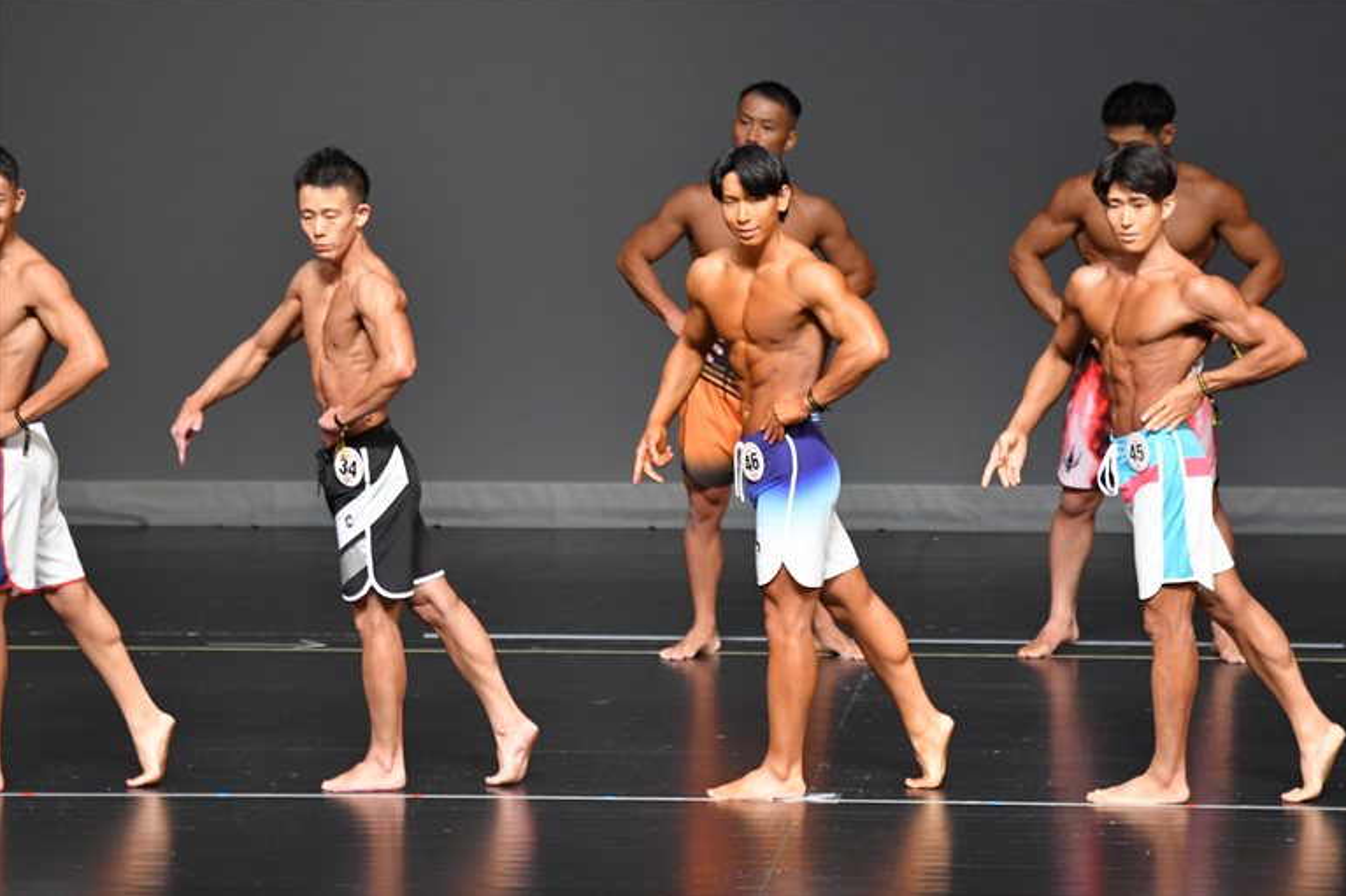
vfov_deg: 4.8
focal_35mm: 288
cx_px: 678
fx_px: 10765
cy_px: 445
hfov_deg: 7.2
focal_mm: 190
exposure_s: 1/400
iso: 3200
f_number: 5.6
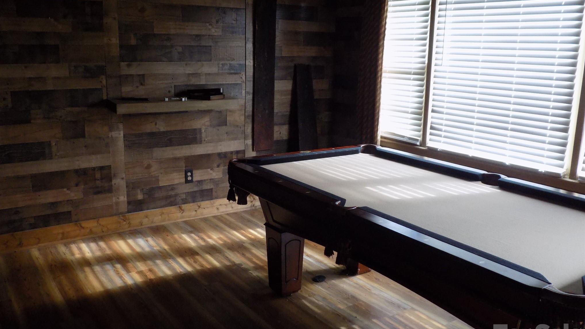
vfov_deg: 35.6
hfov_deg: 59.5
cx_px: 290
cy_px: 159
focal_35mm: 33
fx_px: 512
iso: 280
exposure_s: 1/30
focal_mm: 5.3
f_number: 3.3
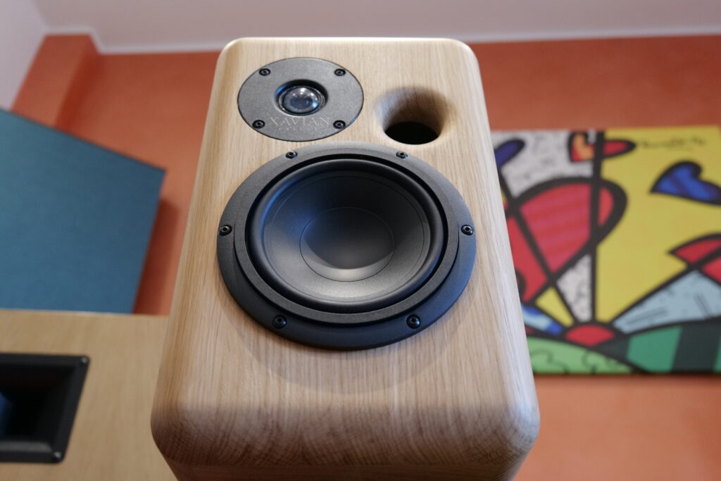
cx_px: 360
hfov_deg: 55.8
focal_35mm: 34
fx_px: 681
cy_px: 240
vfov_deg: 38.9
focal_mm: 34
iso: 5000
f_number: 5.9
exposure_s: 1/60
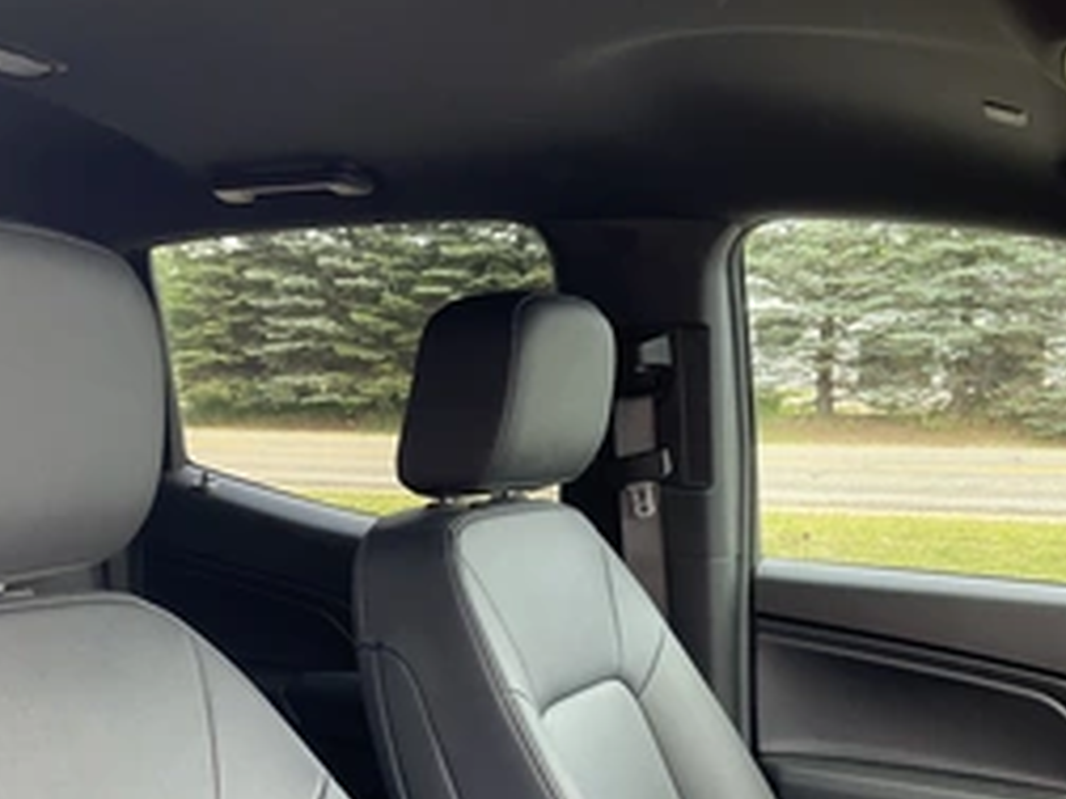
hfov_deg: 41.0
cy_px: 592
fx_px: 1417
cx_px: 423
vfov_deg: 31.0
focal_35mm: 46
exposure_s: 1/122
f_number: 1.8
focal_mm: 3
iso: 40
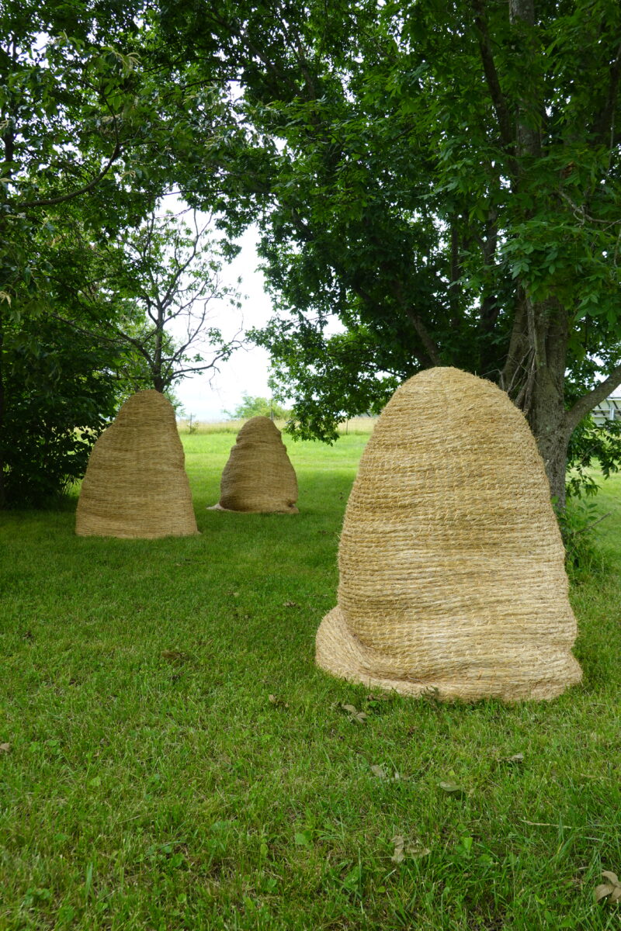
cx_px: 310
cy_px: 466
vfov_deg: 58.7
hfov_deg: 41.1
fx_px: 828
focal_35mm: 32
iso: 100
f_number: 3.5
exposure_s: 1/100
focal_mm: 12.01
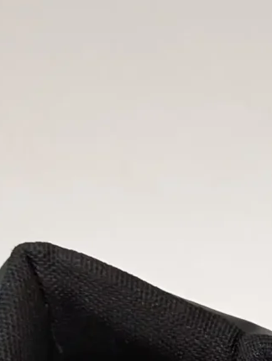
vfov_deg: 12.8
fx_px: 1494
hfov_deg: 9.3
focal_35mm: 143
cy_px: 604
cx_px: 664
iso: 246
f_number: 1.68
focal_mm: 6.9
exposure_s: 1/50
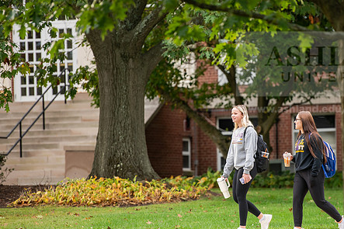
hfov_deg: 7.9
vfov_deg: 5.2
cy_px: 125
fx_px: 2502
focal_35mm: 262
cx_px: 213
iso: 250
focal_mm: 200
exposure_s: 1/250
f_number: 3.2
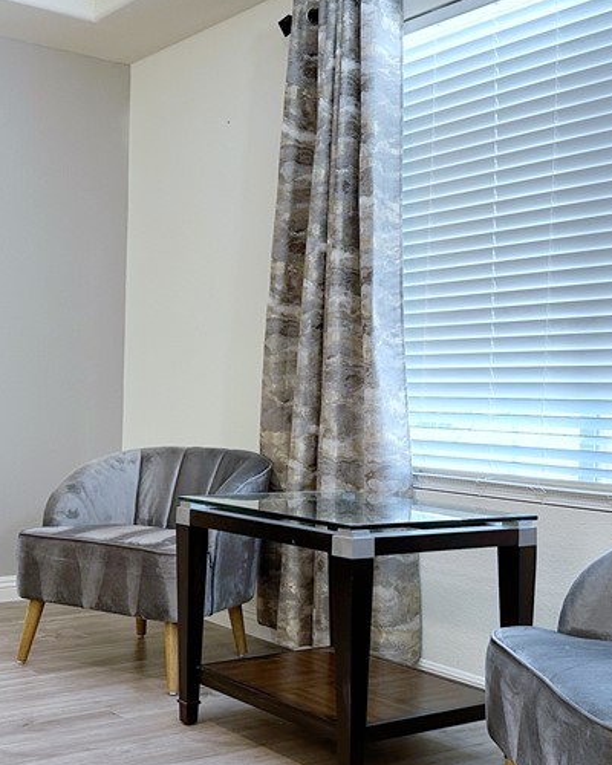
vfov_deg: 38.8
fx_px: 1087
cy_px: 386
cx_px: 194
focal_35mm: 48
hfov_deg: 31.2
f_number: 1.78
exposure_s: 1/120
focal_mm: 6.86
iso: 160
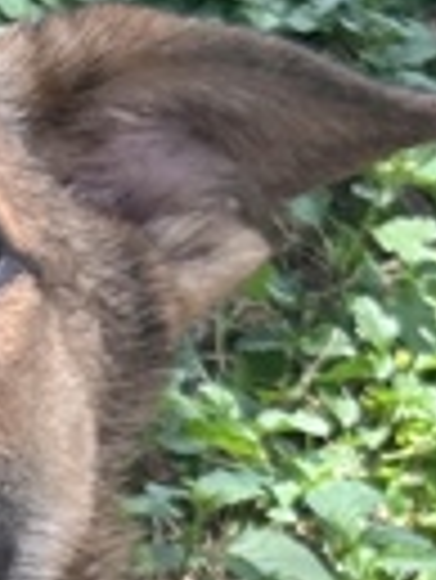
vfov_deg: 15.9
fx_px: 1895
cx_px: -234
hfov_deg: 12.4
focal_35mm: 113
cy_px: 877
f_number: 1.5
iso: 50
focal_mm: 5.7
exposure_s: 1/495
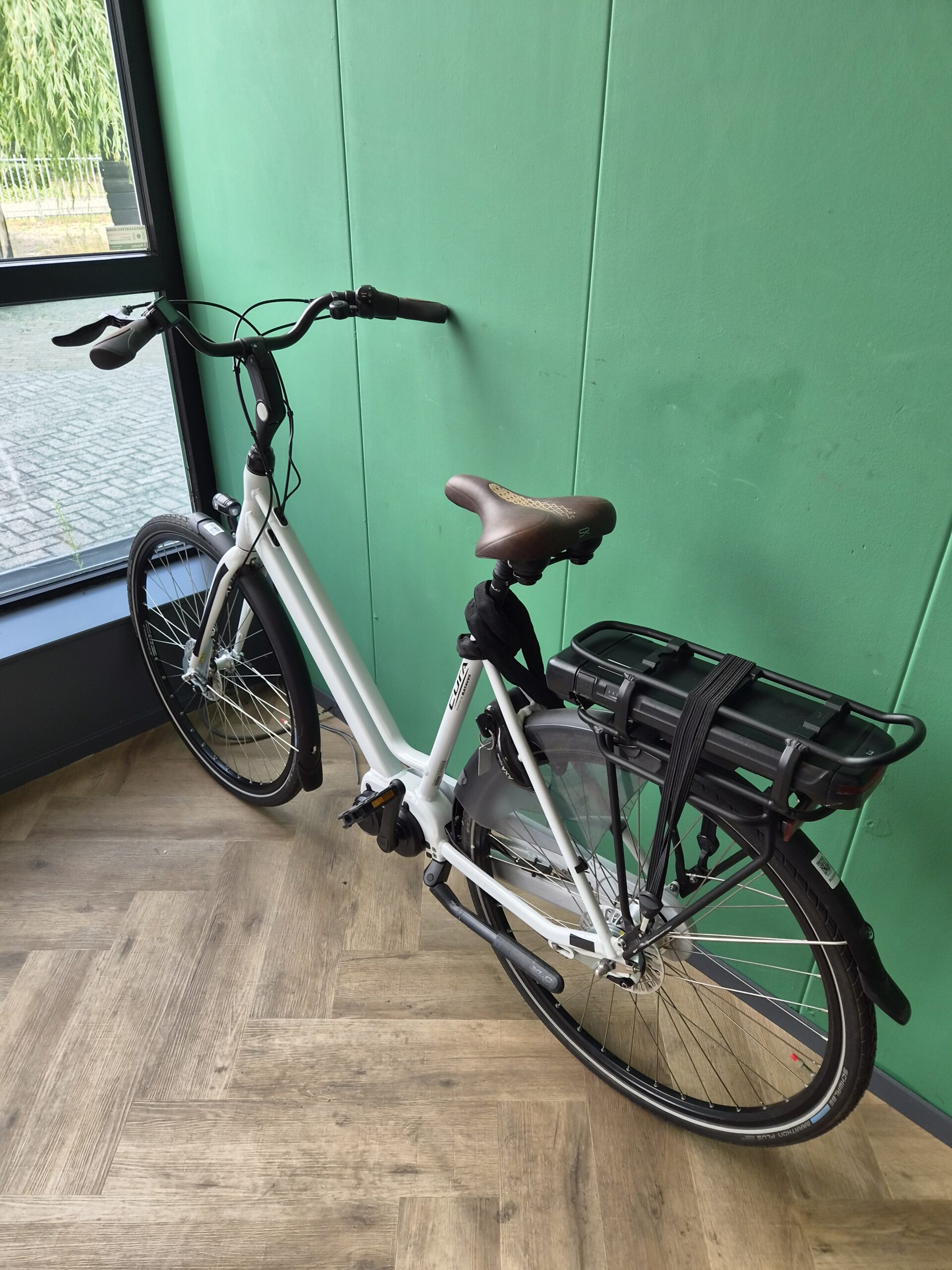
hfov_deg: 58.9
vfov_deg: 73.9
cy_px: 635
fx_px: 843
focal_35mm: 23
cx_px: 476
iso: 50
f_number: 1.8
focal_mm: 5.4
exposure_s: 1/100
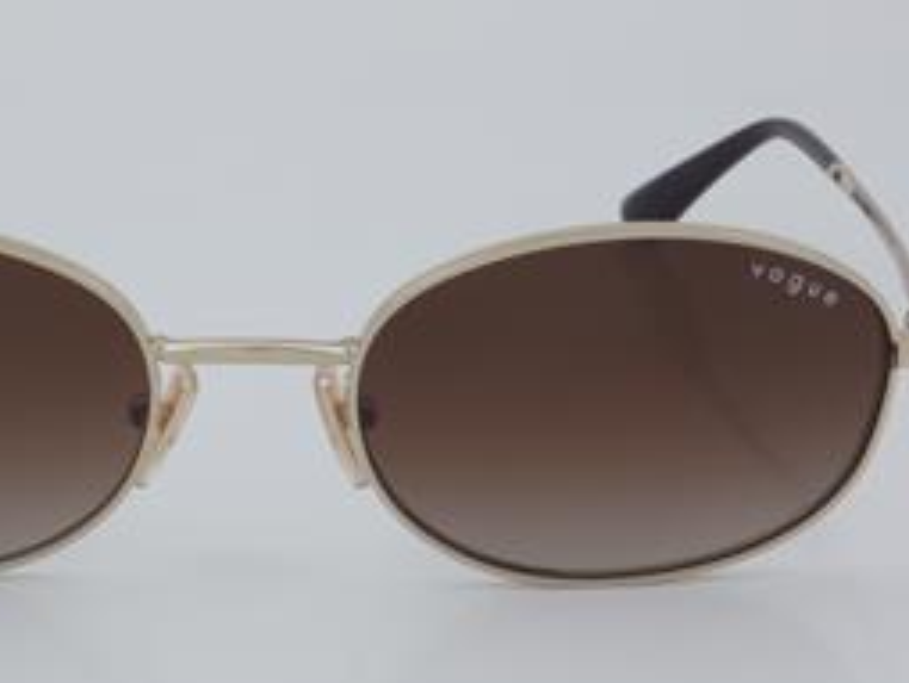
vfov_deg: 11.9
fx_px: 3279
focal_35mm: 125
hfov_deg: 15.7
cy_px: 354
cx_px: 254
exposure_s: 1/4
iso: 100
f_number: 32
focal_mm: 55
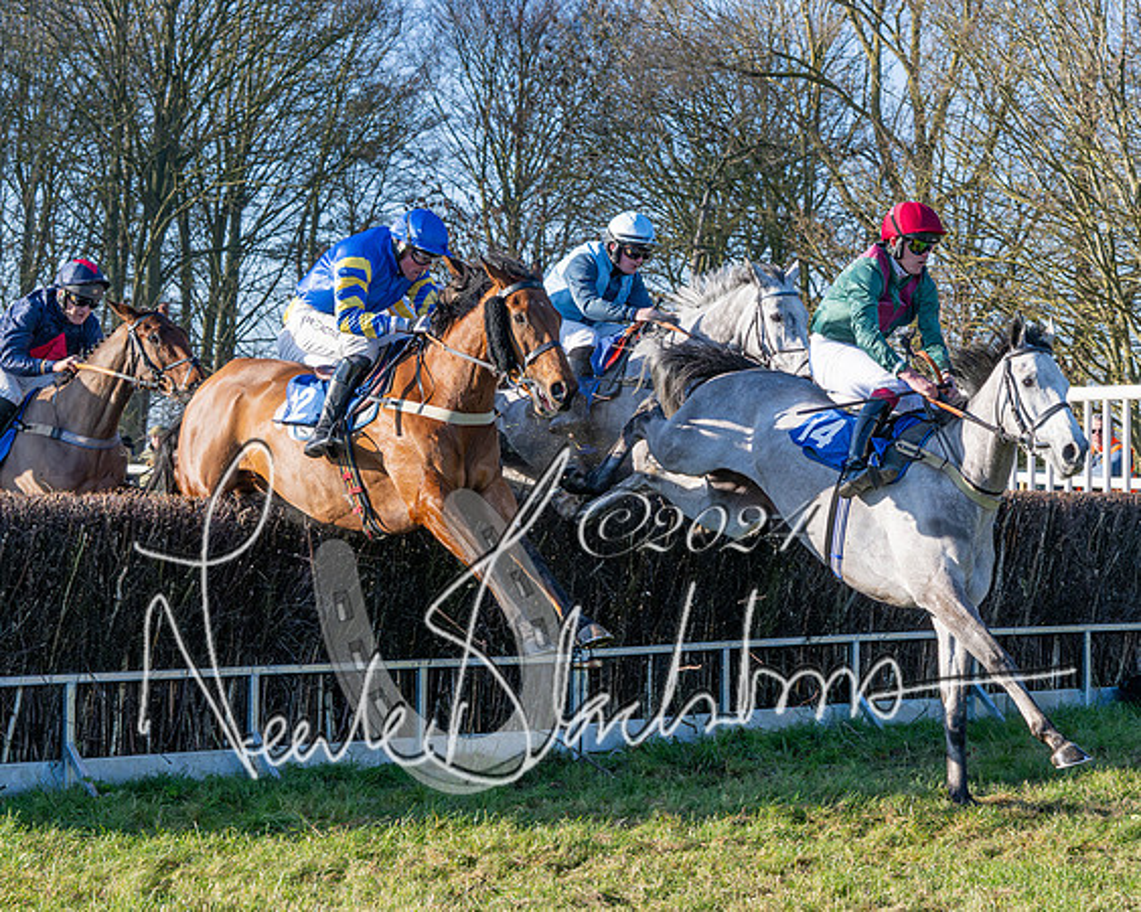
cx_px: 741
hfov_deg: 20.6
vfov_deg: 16.5
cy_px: 419
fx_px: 3137
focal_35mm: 93
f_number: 5
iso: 400
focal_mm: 45
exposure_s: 1/1600
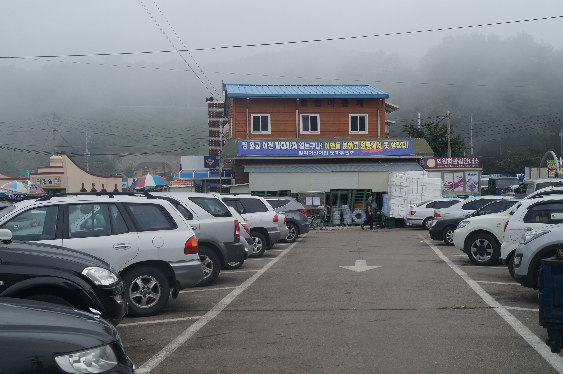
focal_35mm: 42
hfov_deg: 46.4
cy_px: 187
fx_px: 656
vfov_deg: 31.8
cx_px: 282
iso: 100
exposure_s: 1/160
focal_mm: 28
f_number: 7.1
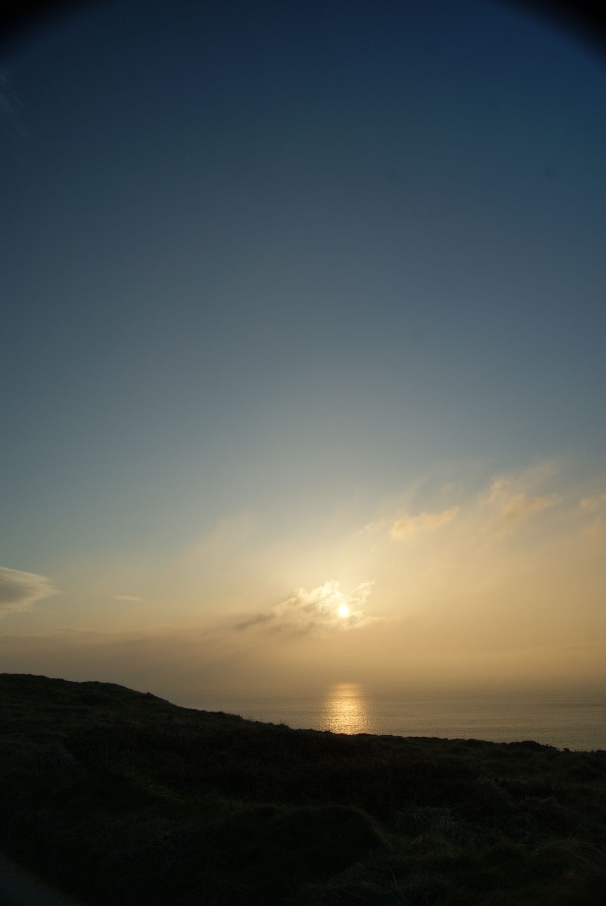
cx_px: 303
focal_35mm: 27
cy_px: 453
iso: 100
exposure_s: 1/125
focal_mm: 18
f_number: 10
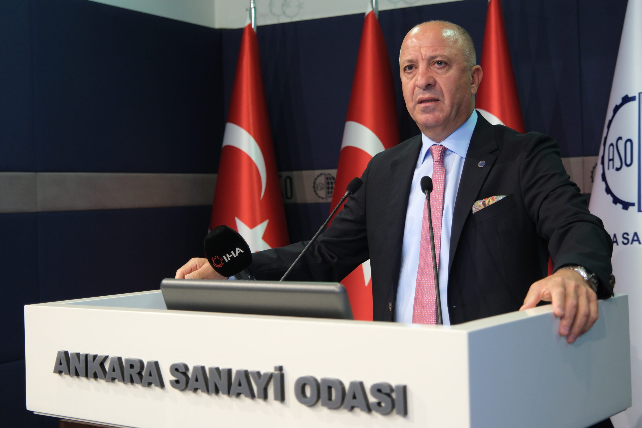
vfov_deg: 23.4
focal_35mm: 58
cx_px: 318
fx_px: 1034
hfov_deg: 34.5
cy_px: 190
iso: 1250
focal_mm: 33.2
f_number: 2.8
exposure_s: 1/100
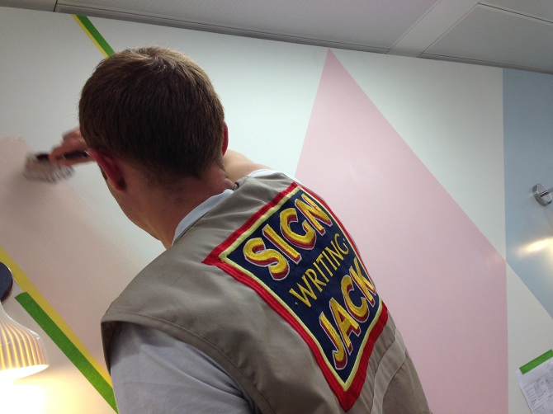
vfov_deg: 42.9
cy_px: 207
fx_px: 527
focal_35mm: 33
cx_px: 276
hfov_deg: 55.4
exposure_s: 1/120
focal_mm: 4.12
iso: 80
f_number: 2.4
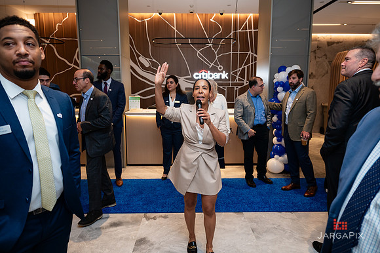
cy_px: 126
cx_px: 190
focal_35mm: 24
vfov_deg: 52.8
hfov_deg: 73.4
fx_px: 255
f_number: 3.2
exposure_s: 1/160
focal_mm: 24
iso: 400
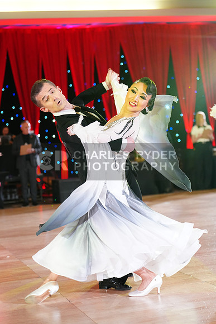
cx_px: 108
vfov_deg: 28.8
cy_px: 162
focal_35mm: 70
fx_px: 630
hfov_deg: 19.5
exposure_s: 1/320
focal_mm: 70
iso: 2500
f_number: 2.8
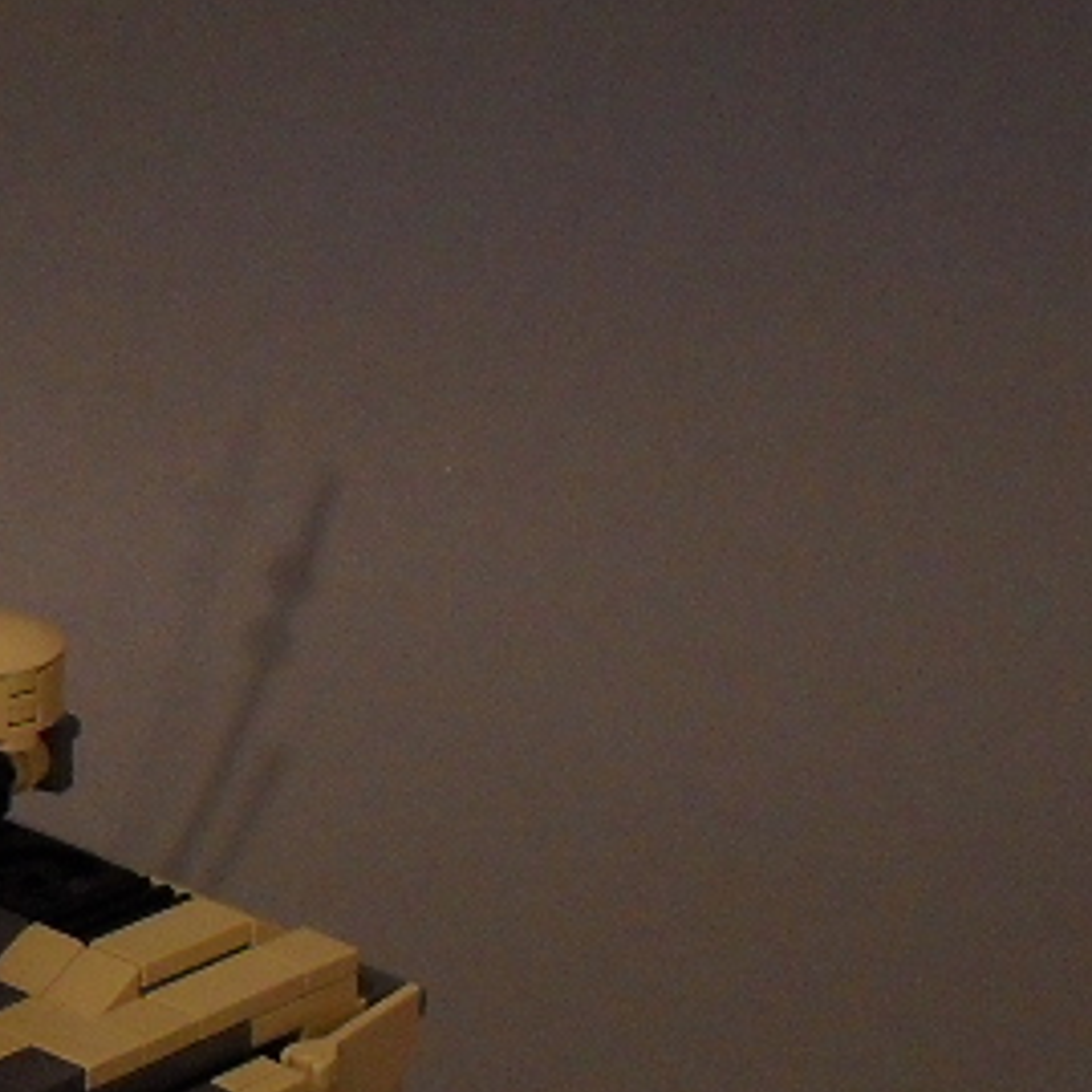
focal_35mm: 165
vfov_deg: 10.5
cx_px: -775
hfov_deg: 10.1
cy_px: 1210
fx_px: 5889
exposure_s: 1
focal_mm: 8.7
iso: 200
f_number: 3.9
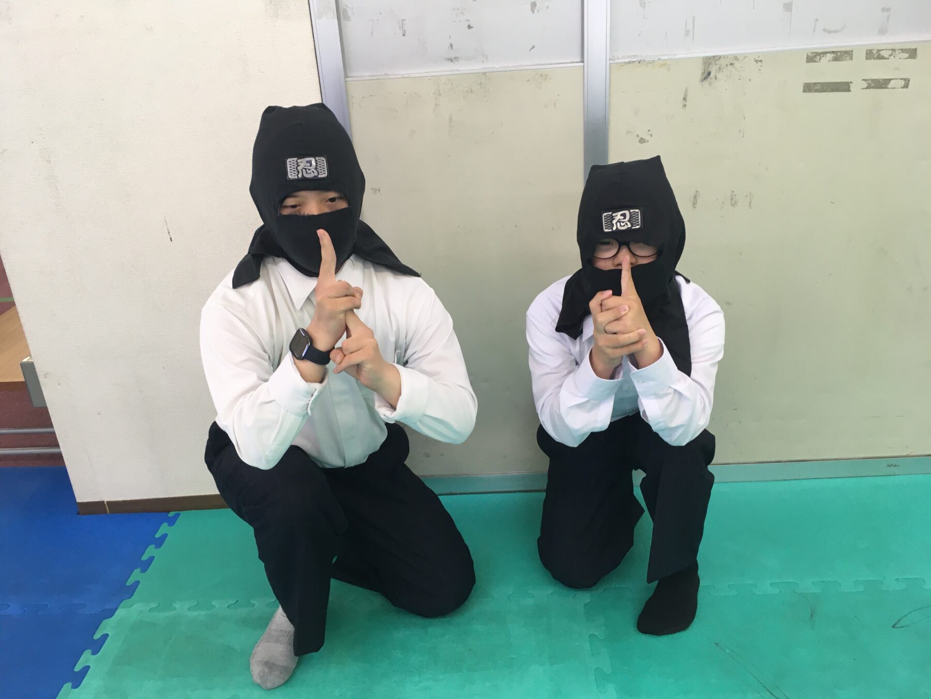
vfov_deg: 48.2
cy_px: 350
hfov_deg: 61.7
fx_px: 780
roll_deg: +4.4
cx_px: 466
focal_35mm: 29
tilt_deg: -24.9
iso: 64
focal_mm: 4.15
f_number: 2.2
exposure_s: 1/33
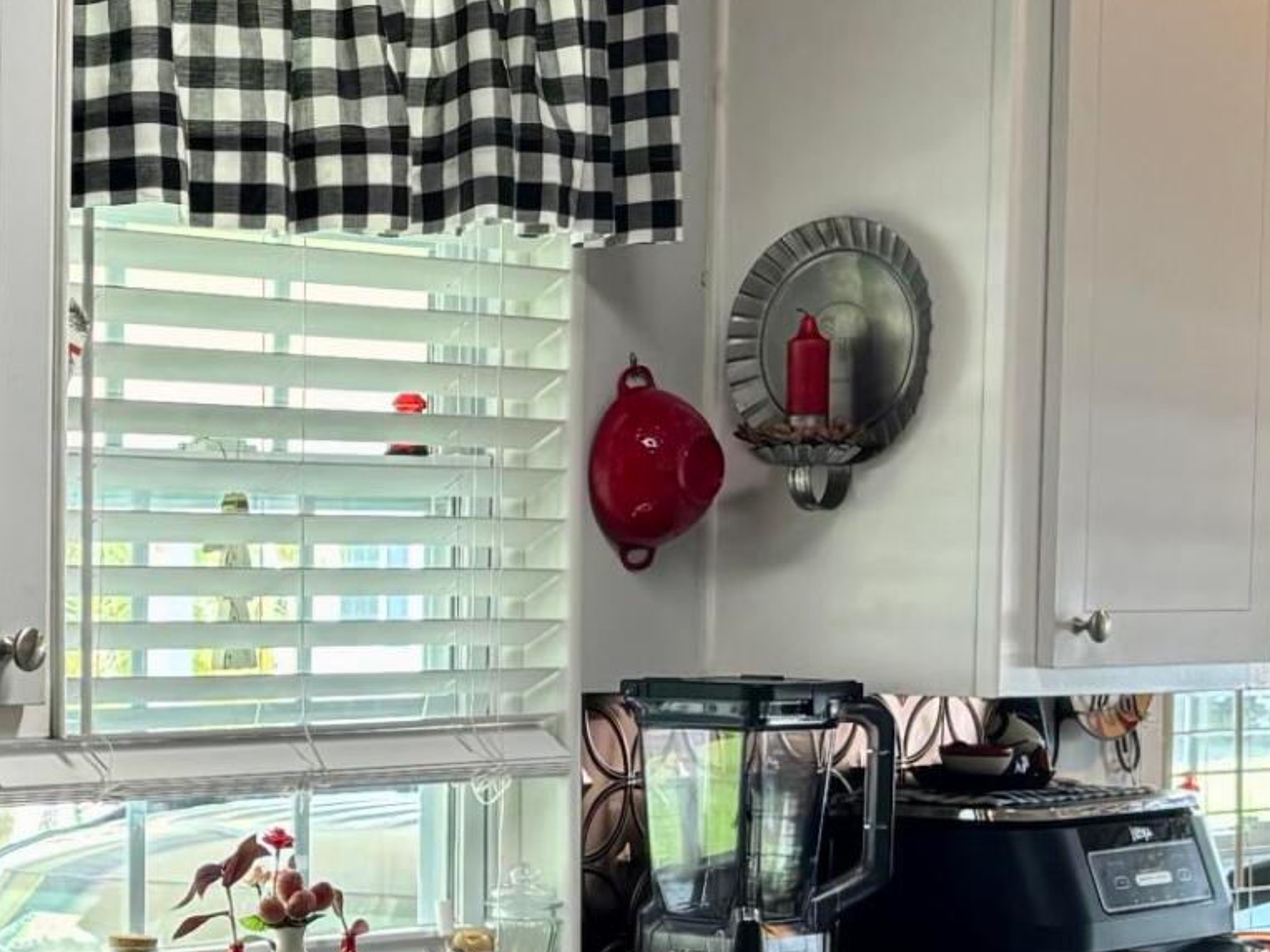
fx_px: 3595
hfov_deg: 19.1
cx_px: -175
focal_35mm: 98
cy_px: 802
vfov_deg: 15.0
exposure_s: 1/60
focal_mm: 5.96
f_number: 1.6
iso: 100
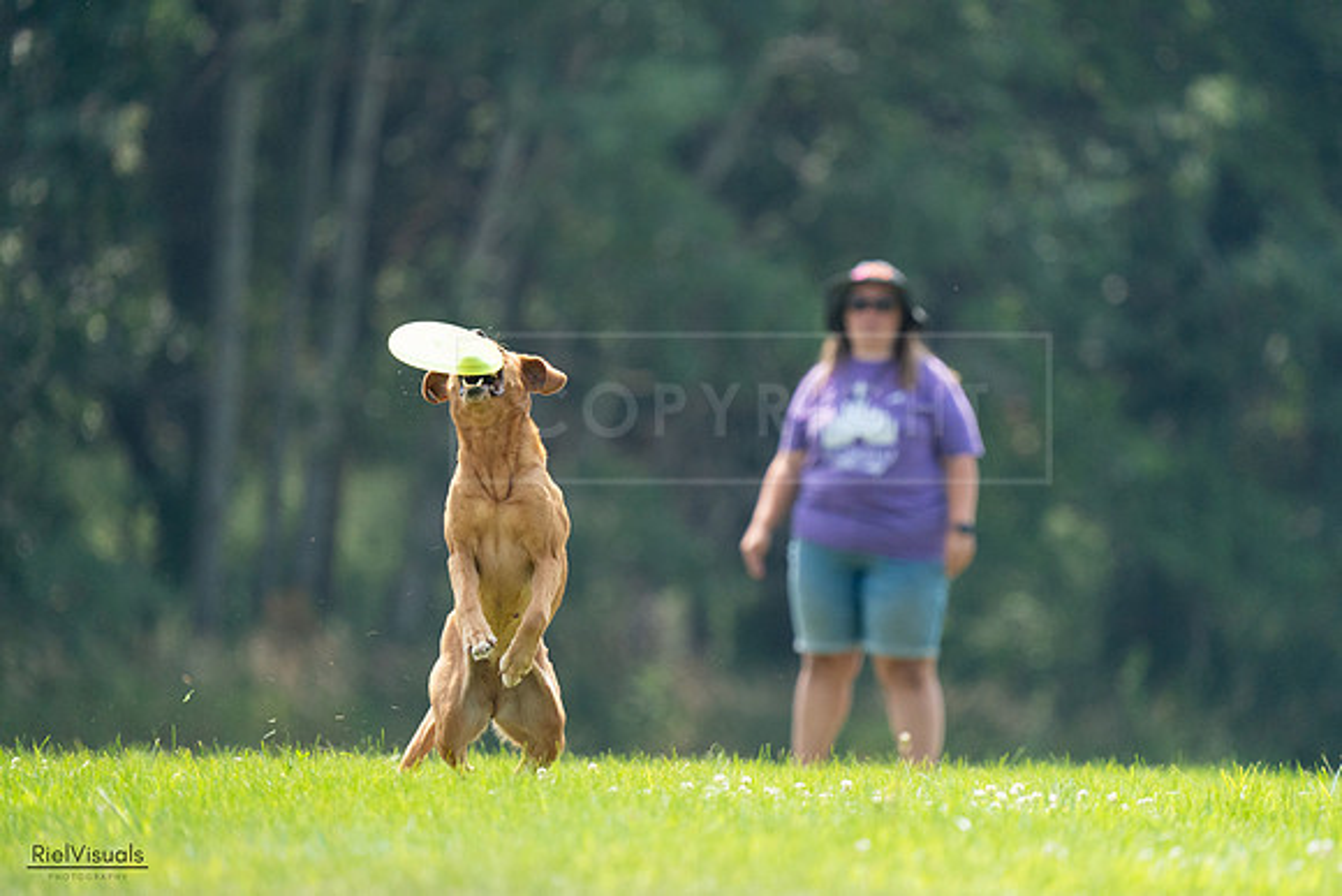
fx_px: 18866
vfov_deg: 2.7
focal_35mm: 506
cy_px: 448
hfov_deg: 4.1
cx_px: 671
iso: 3200
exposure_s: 1/4000
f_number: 6.3
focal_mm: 506
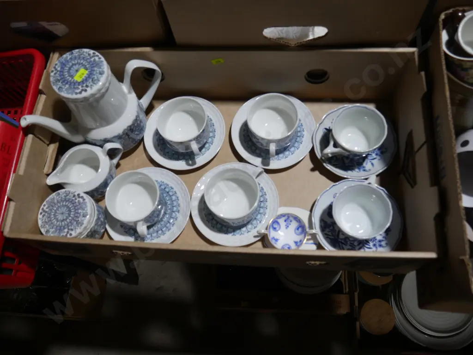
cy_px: 178
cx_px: 236
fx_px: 410
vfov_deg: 46.8
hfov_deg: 60.0
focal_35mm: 30
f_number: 4
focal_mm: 15
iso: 200
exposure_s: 1/125
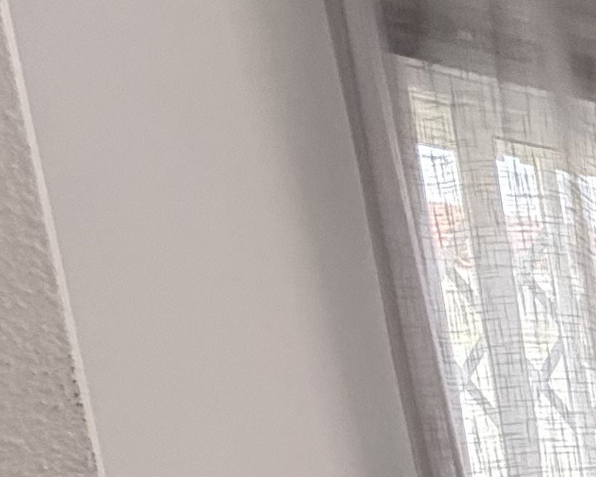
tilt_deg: -9.9
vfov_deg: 19.7
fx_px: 1199
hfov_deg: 15.4
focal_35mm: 68
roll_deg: +2.2
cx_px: 1415
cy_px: 701
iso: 320
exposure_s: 1/80
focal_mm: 2.22
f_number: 2.2
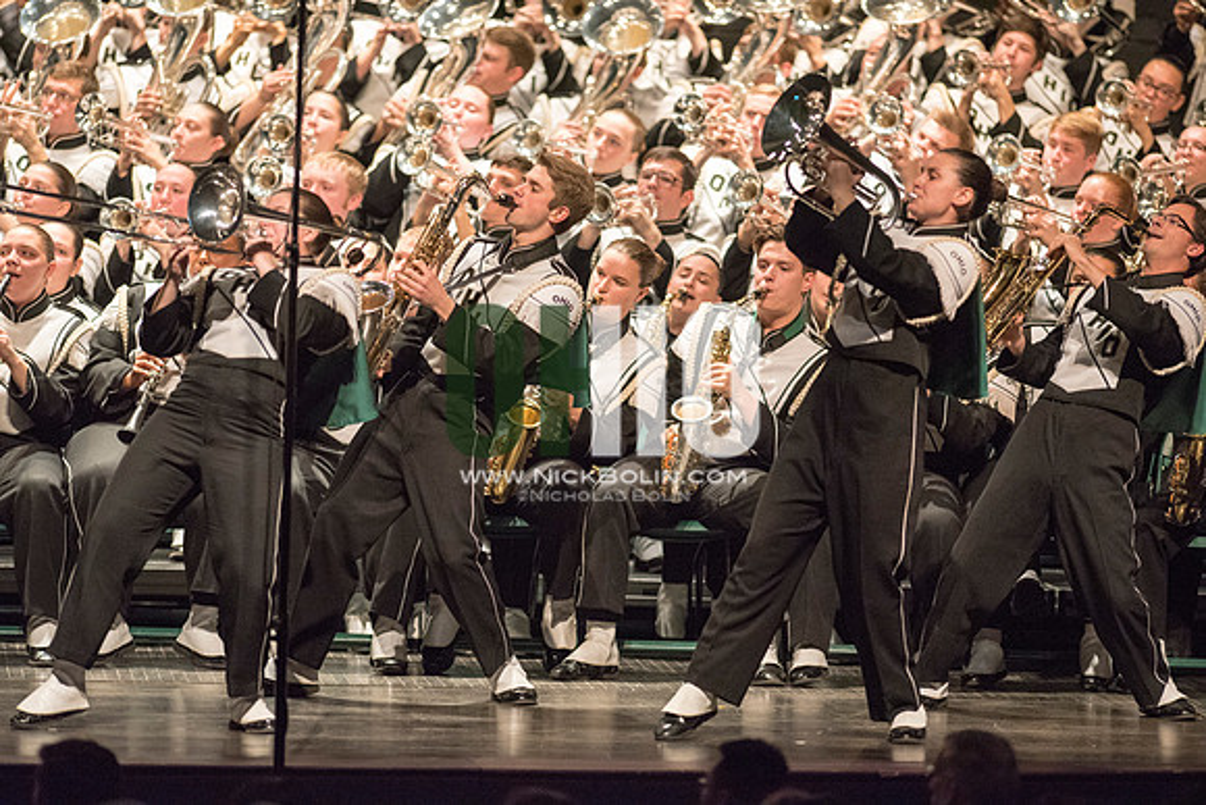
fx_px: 10052
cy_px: 402
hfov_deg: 6.9
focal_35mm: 300
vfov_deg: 4.6
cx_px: 603
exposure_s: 1/500
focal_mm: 300
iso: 4000
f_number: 2.8
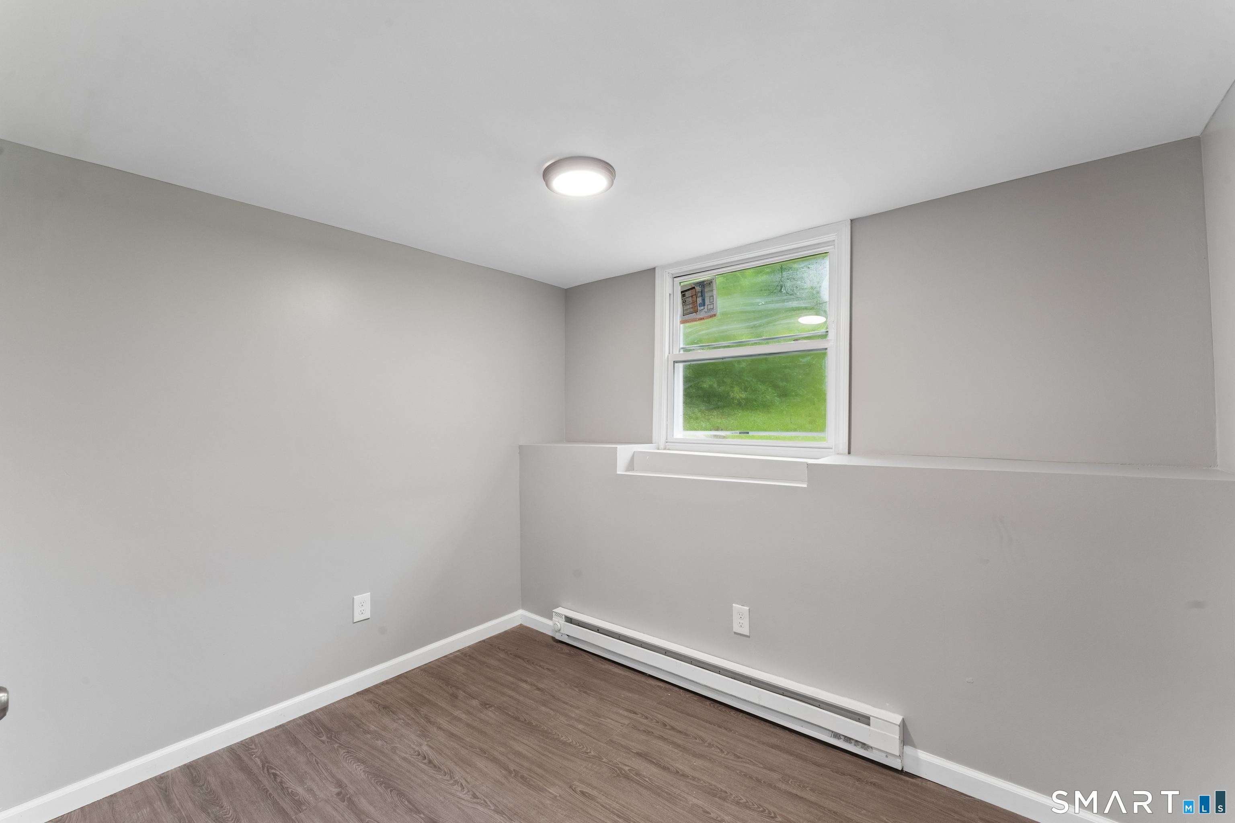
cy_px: 412
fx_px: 480
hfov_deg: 104.3
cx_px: 618
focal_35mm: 14
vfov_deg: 81.2
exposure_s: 1/3.33
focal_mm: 14
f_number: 13
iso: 400
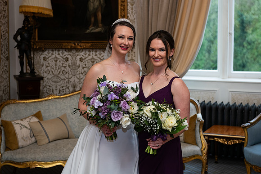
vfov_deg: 19.5
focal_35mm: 70
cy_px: 87
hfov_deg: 28.8
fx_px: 508
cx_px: 130
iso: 500
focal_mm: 70
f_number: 5
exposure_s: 1/160
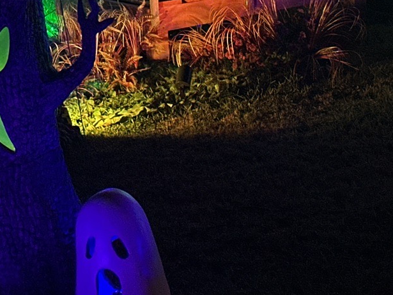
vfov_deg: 12.5
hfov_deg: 16.8
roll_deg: +2.0
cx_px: 210
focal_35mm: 117
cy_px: -27
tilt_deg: -8.3
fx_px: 1329
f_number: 1.78
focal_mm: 6.86
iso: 640
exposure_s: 1/30
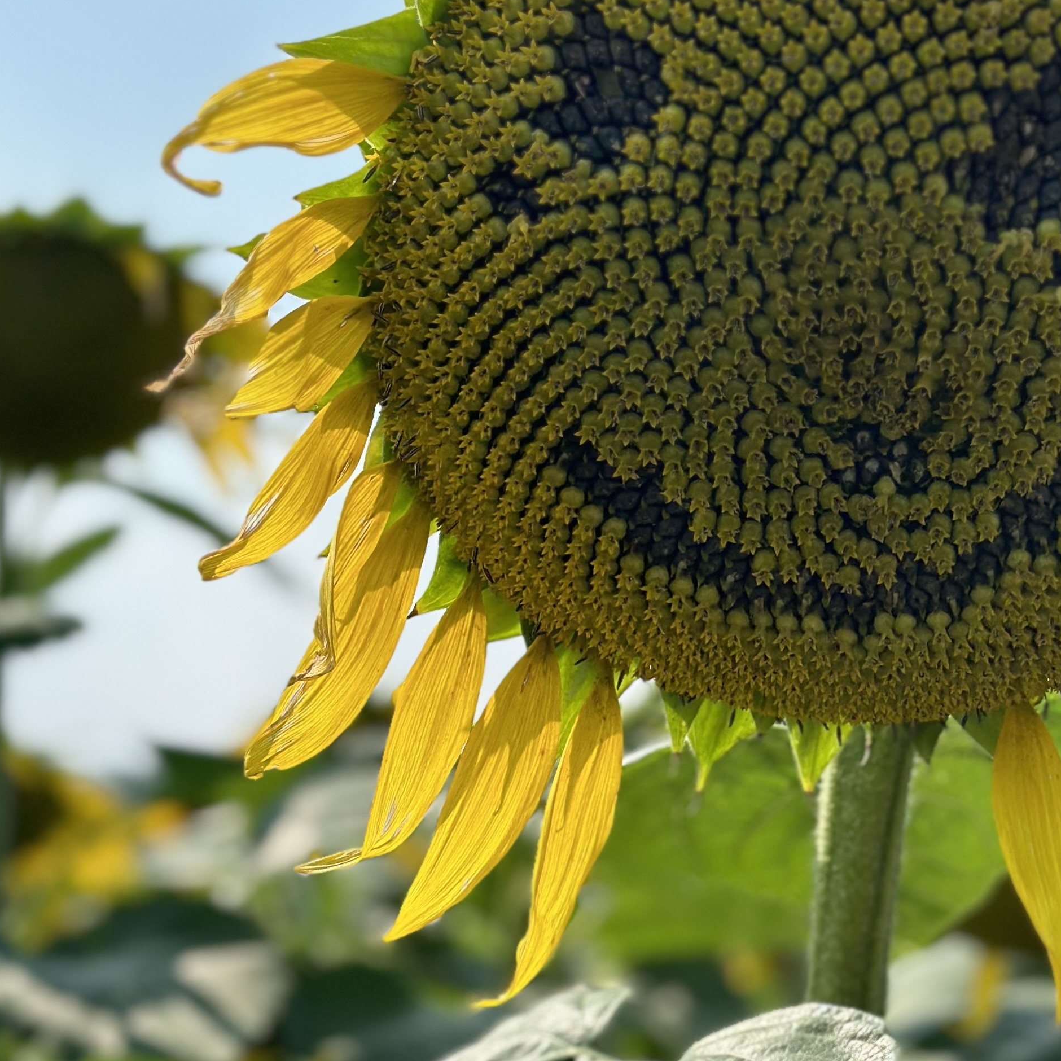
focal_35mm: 91
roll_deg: +0.9
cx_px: 742
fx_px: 3156
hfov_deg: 19.0
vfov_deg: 19.0
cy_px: 682
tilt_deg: +6.7
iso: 80
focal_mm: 6.86
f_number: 1.78
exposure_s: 1/5882
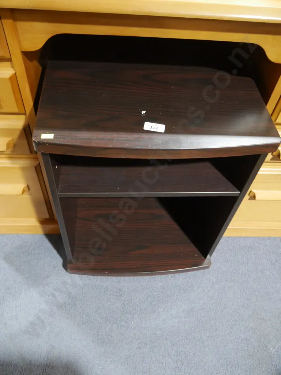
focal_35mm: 28
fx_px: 303
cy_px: 188
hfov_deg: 49.7
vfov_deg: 63.4
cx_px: 140
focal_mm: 14
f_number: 3.5
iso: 2000
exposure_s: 1/60
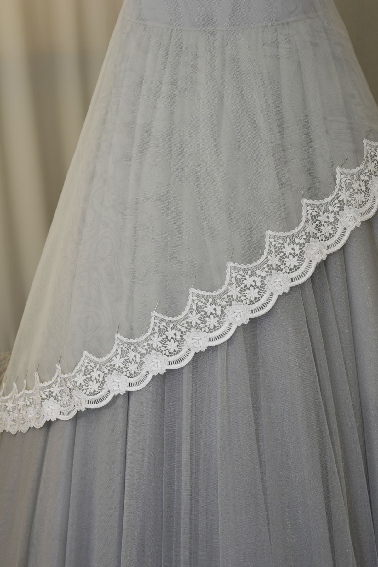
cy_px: 284
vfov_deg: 37.9
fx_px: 827
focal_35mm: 52
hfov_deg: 25.8
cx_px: 189
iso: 100
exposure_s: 1/15
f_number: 5.6
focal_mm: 35
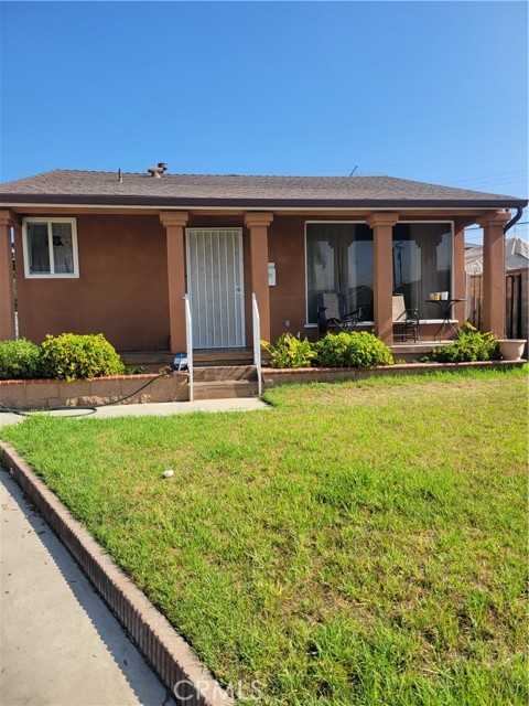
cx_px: 264
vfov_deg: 67.3
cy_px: 353
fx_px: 530
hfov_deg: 53.1
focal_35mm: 26
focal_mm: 5.4
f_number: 1.8
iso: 40
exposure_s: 1/1576
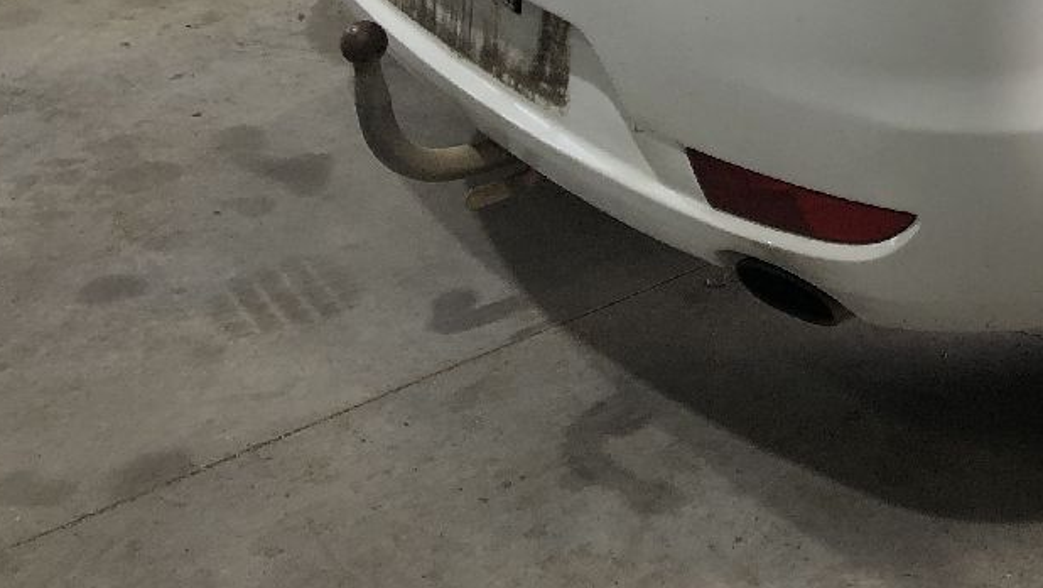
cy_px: -316
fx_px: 2185
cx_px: 1219
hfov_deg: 24.6
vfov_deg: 14.2
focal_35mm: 79
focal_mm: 3.99
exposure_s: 1/100
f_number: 1.8
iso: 32
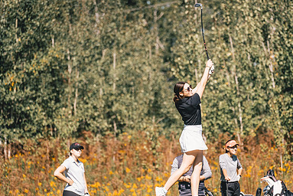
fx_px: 1890
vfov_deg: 5.9
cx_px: 184
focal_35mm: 232
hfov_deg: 8.9
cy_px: 138
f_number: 2.8
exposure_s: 1/4000
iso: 200
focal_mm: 150
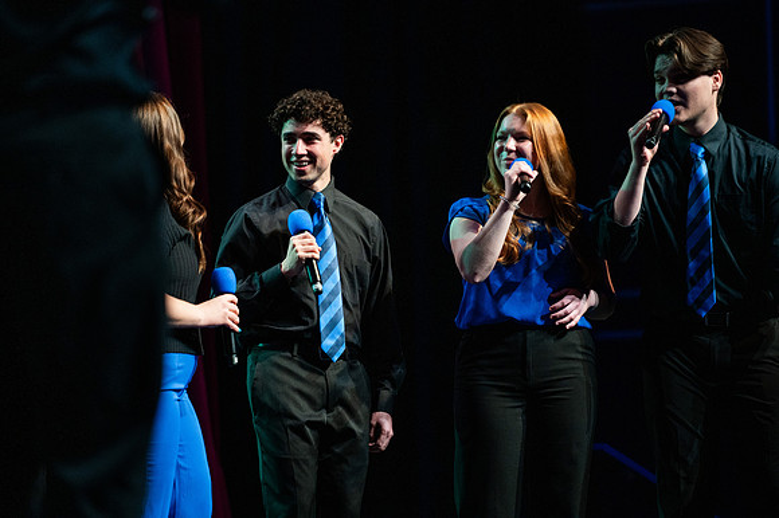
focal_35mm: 175
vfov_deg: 7.8
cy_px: 259
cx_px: 390
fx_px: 3785
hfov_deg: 11.8
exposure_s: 1/320
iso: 3200
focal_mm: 175
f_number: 2.8
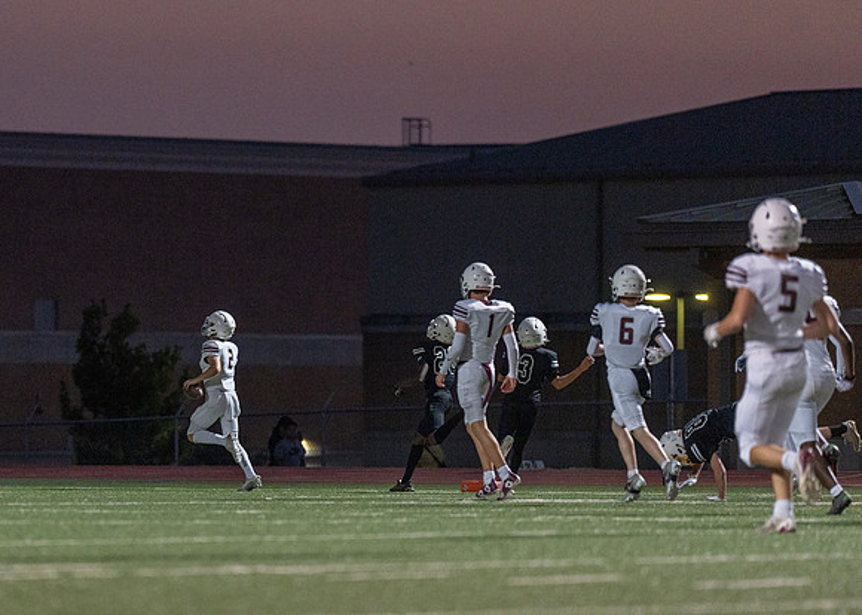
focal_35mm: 305
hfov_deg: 6.6
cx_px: 217
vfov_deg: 4.7
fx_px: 7457
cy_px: 383
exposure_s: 1/1000
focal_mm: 200
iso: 1250
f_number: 2.8
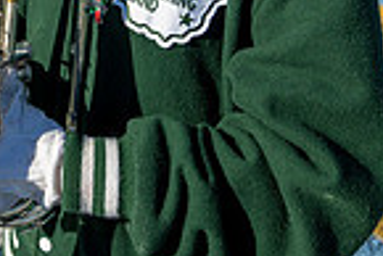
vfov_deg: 19.7
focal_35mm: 56
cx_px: -5
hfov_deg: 32.6
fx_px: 596
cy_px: -168
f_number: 4
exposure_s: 1/2000
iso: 160
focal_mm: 14
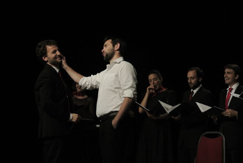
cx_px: 122
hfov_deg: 22.4
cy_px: 82
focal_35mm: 91
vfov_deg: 15.1
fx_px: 615
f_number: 4
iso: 220
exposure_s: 1/60
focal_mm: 33.9
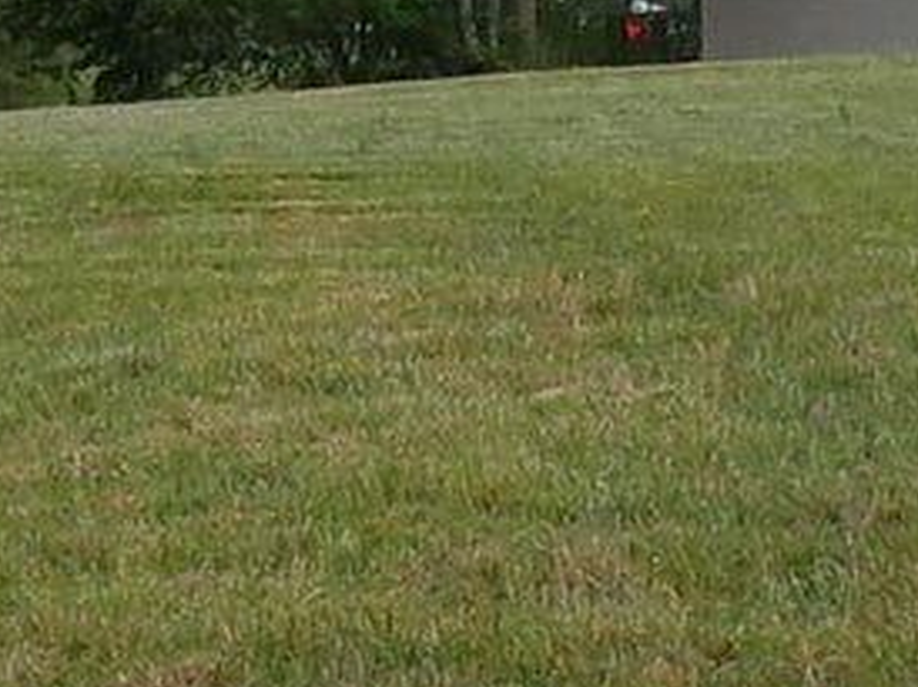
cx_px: 541
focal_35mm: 187
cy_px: 466
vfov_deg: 7.9
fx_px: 4955
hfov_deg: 10.6
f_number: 4.4
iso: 100
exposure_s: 1/320
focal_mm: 4.3
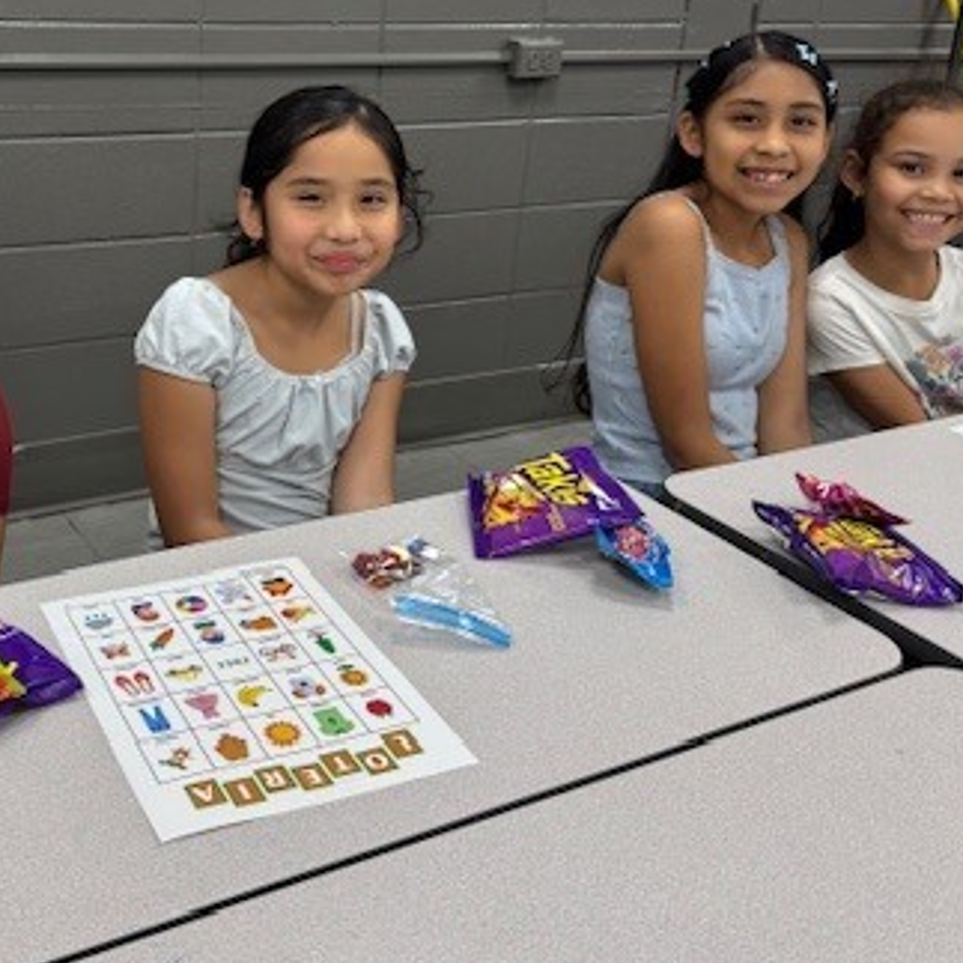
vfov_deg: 39.2
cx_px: 280
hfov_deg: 39.3
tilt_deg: -17.9
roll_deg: -3.8
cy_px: 271
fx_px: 1322
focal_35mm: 42
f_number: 1.78
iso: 200
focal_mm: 6.76
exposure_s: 1/121
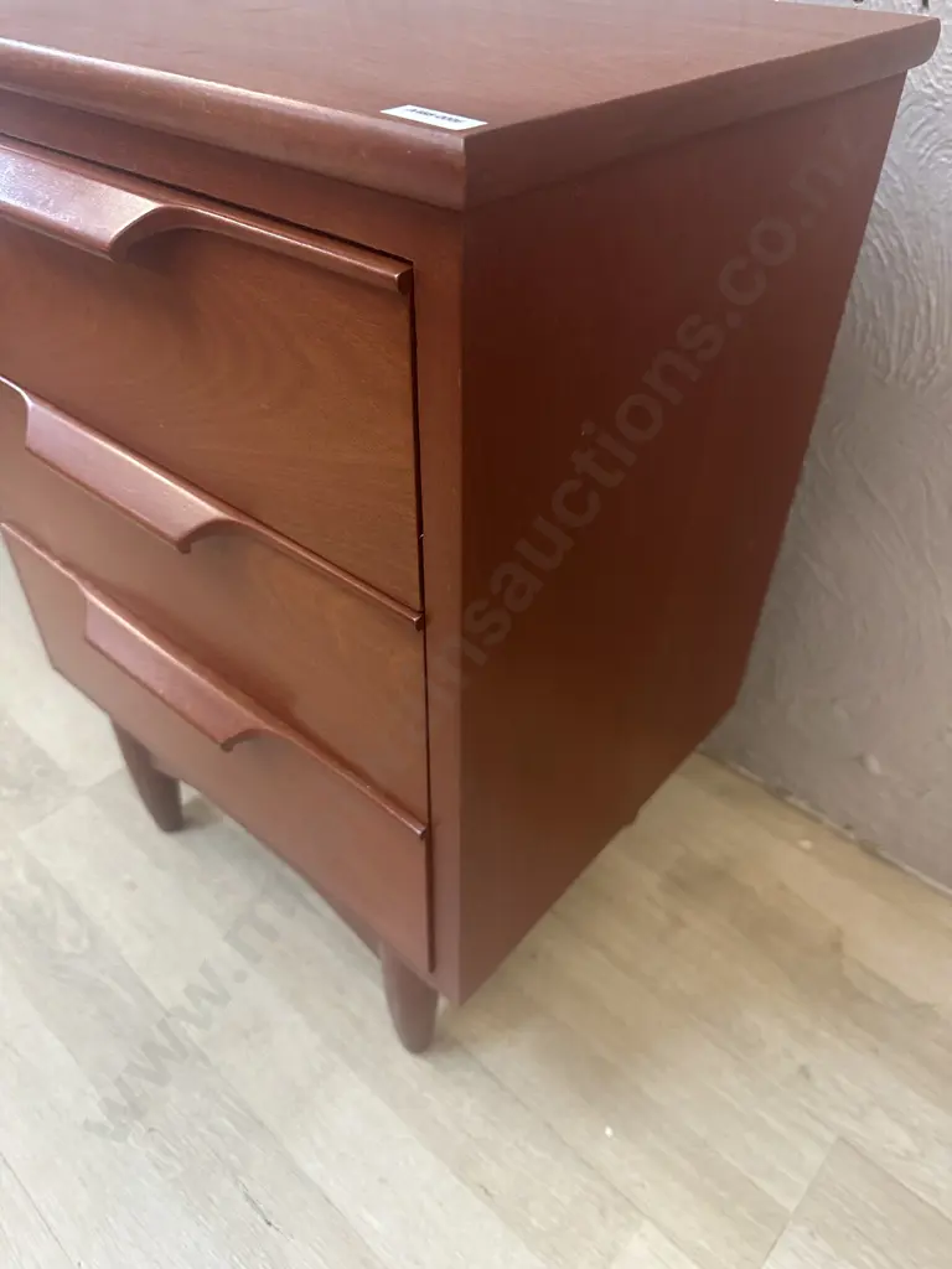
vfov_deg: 71.6
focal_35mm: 24
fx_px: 880
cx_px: 476
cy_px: 634
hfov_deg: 56.8
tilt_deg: -39.9
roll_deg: -0.4
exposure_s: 1/50
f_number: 1.78
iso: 320
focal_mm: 6.86
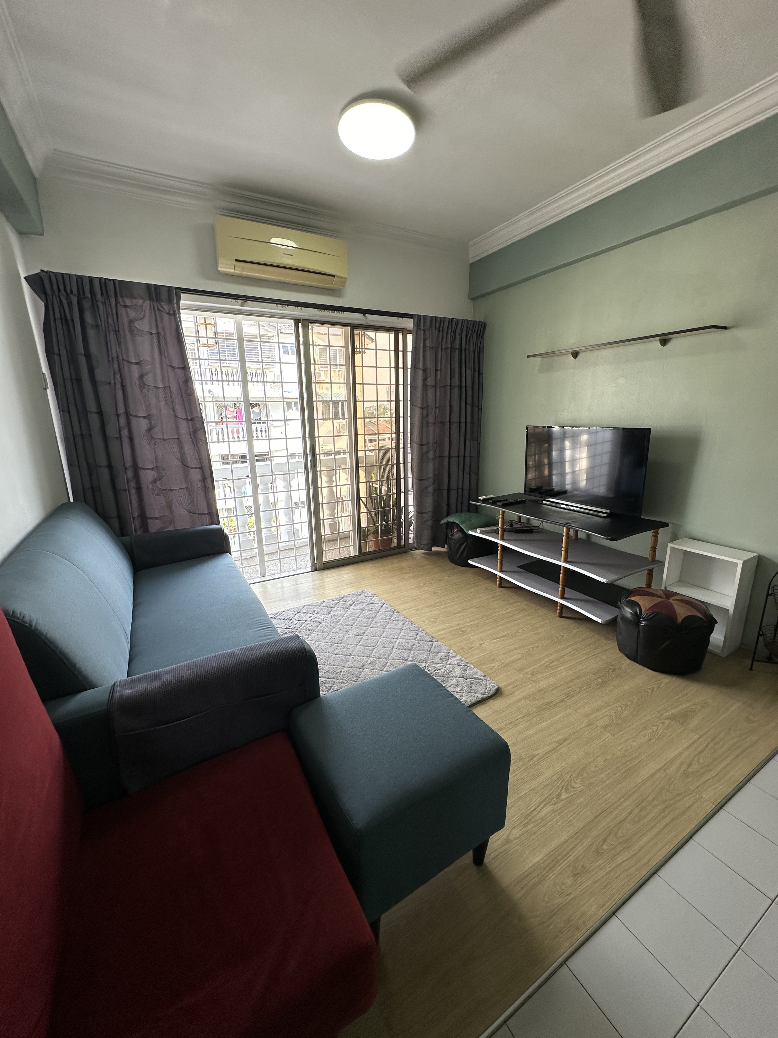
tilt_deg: -13.9
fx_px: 420
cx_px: 389
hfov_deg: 85.7
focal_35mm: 14
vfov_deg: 102.1
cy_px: 519
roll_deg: +0.7
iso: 64
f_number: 2.2
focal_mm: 2.22
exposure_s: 1/99
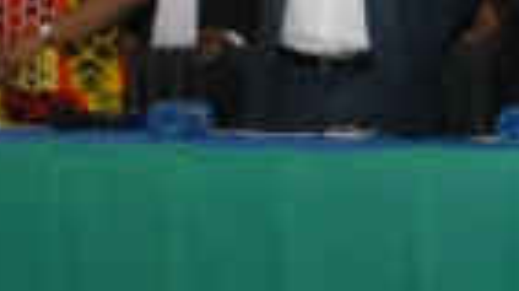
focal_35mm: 110
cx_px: 501
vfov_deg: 10.6
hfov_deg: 19.0
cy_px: -127
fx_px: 1512
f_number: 6.3
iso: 800
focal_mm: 22
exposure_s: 1/200
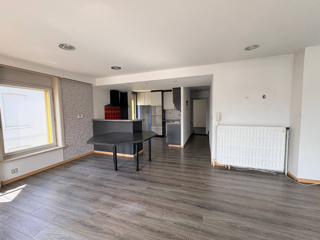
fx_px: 129
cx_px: 160
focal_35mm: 14
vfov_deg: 85.7
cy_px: 120
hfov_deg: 102.1
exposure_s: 1/99
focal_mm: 2.22
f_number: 2.2
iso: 50
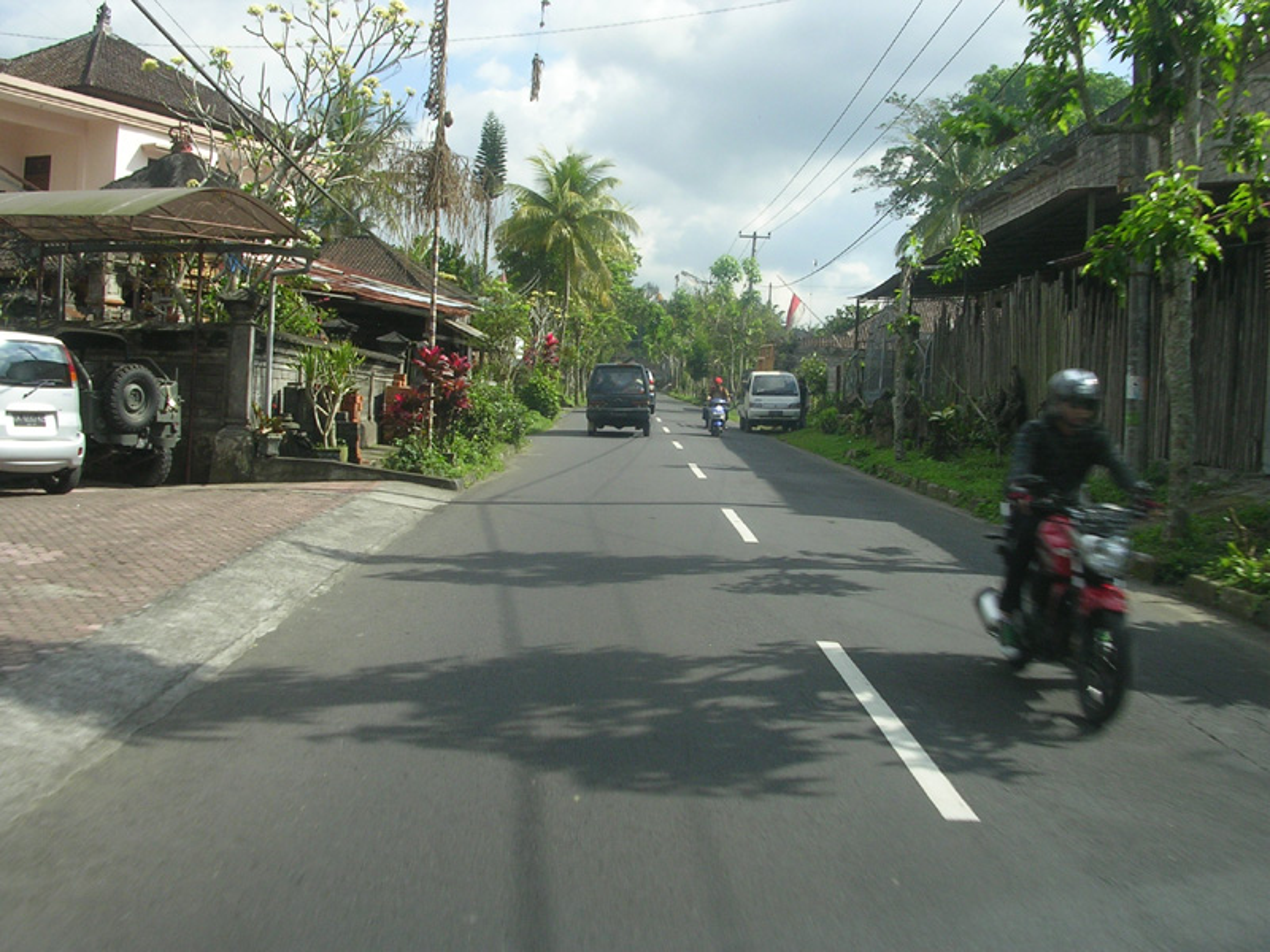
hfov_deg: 49.0
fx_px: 1394
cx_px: 635
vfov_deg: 37.7
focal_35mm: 38
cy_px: 476
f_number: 5.6
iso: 50
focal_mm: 5.8
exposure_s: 1/190
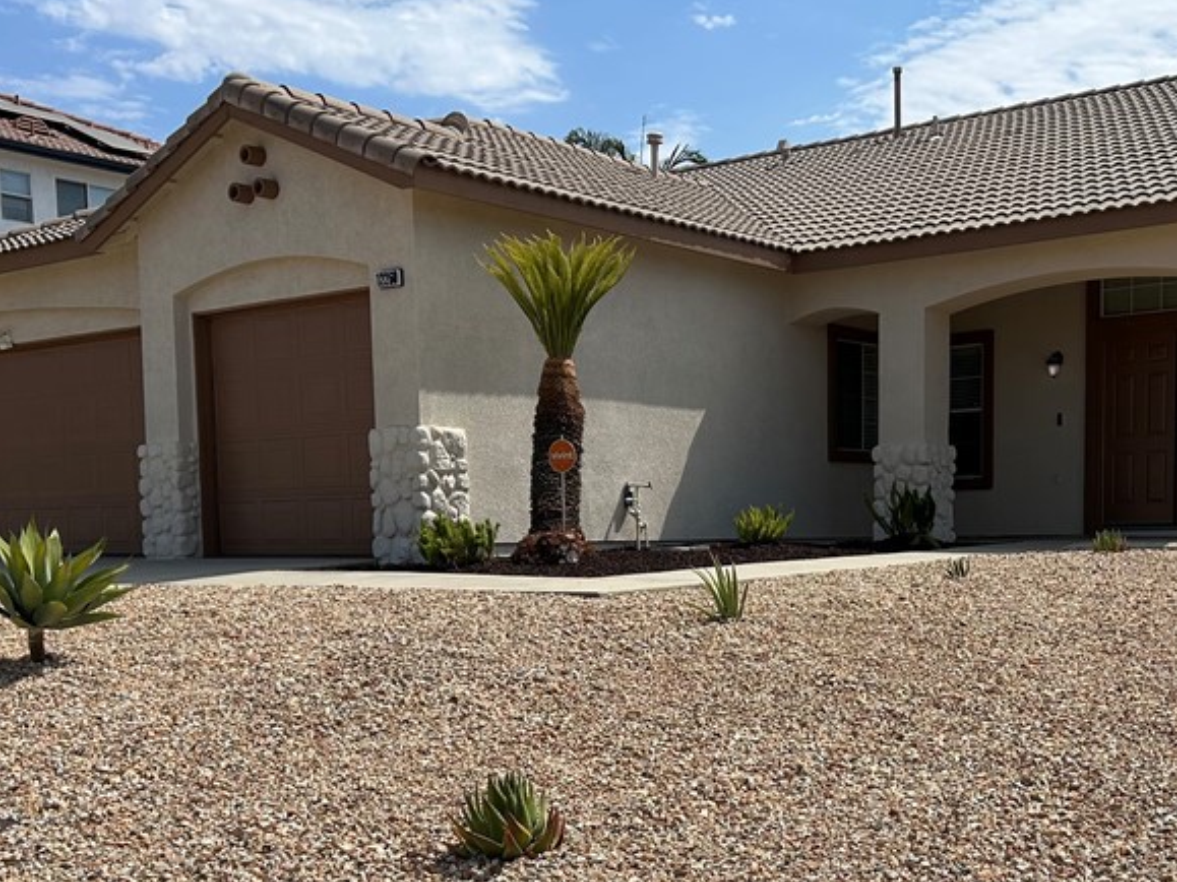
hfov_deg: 40.8
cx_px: 779
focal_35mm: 46
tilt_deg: -5.4
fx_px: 1564
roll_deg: -0.1
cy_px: 667
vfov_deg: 30.9
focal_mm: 5.7
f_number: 1.5
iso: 50
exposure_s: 1/6579
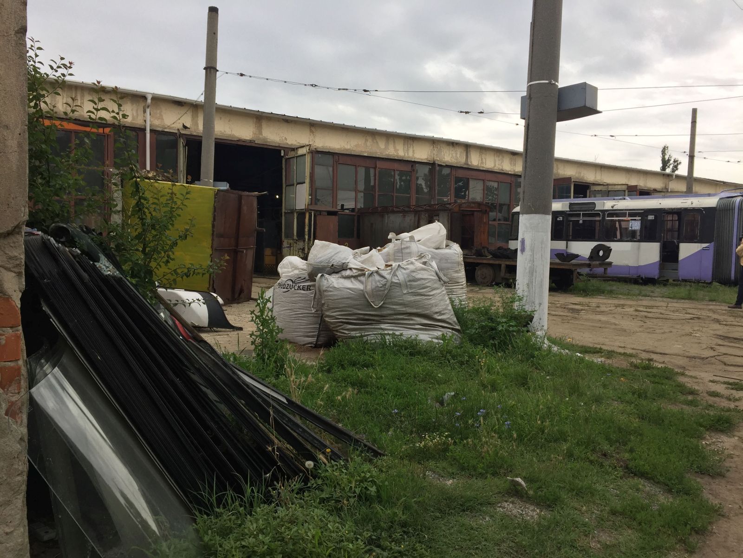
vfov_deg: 48.2
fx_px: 622
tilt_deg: -4.8
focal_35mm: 29
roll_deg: -0.5
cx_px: 372
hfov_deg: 61.7
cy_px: 279
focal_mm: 4.15
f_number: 2.2
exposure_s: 1/501
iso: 32
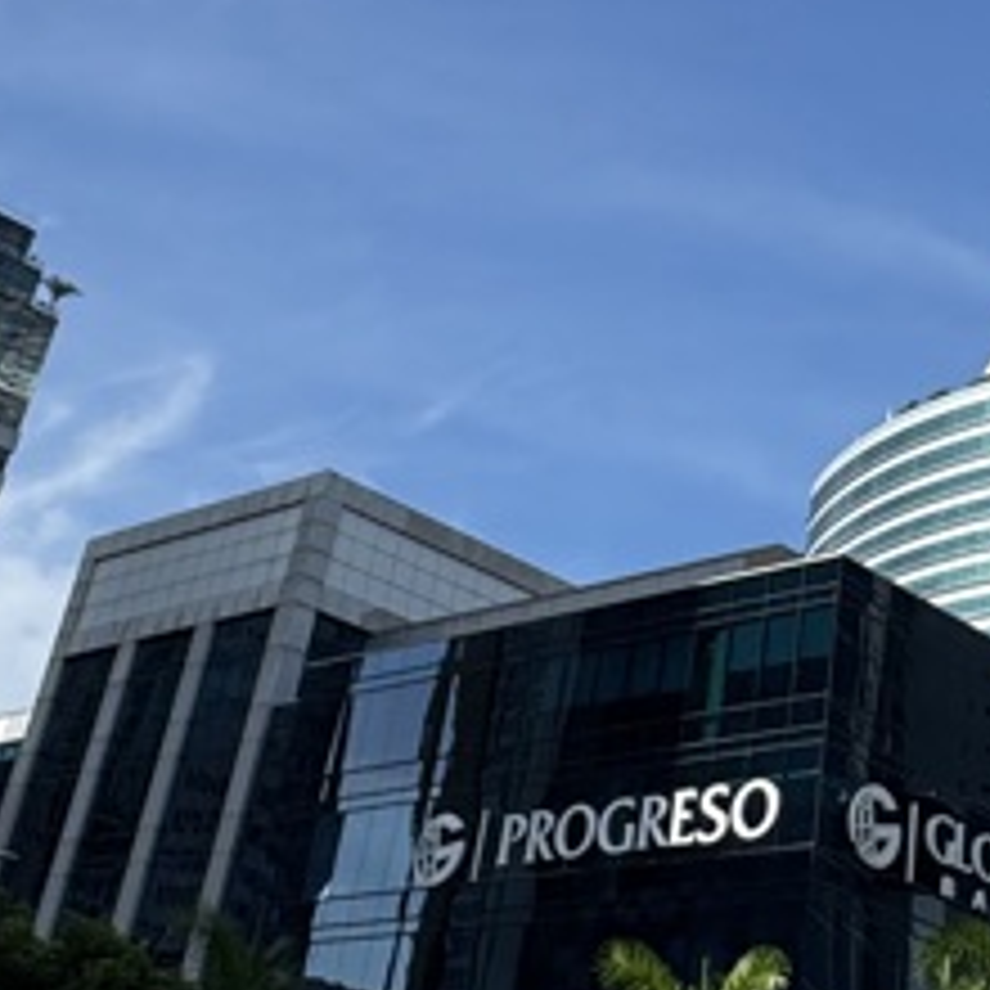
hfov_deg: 26.9
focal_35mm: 62
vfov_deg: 26.4
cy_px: 25
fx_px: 2006
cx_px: 868
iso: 50
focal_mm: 2.22
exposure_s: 1/1567
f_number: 2.2
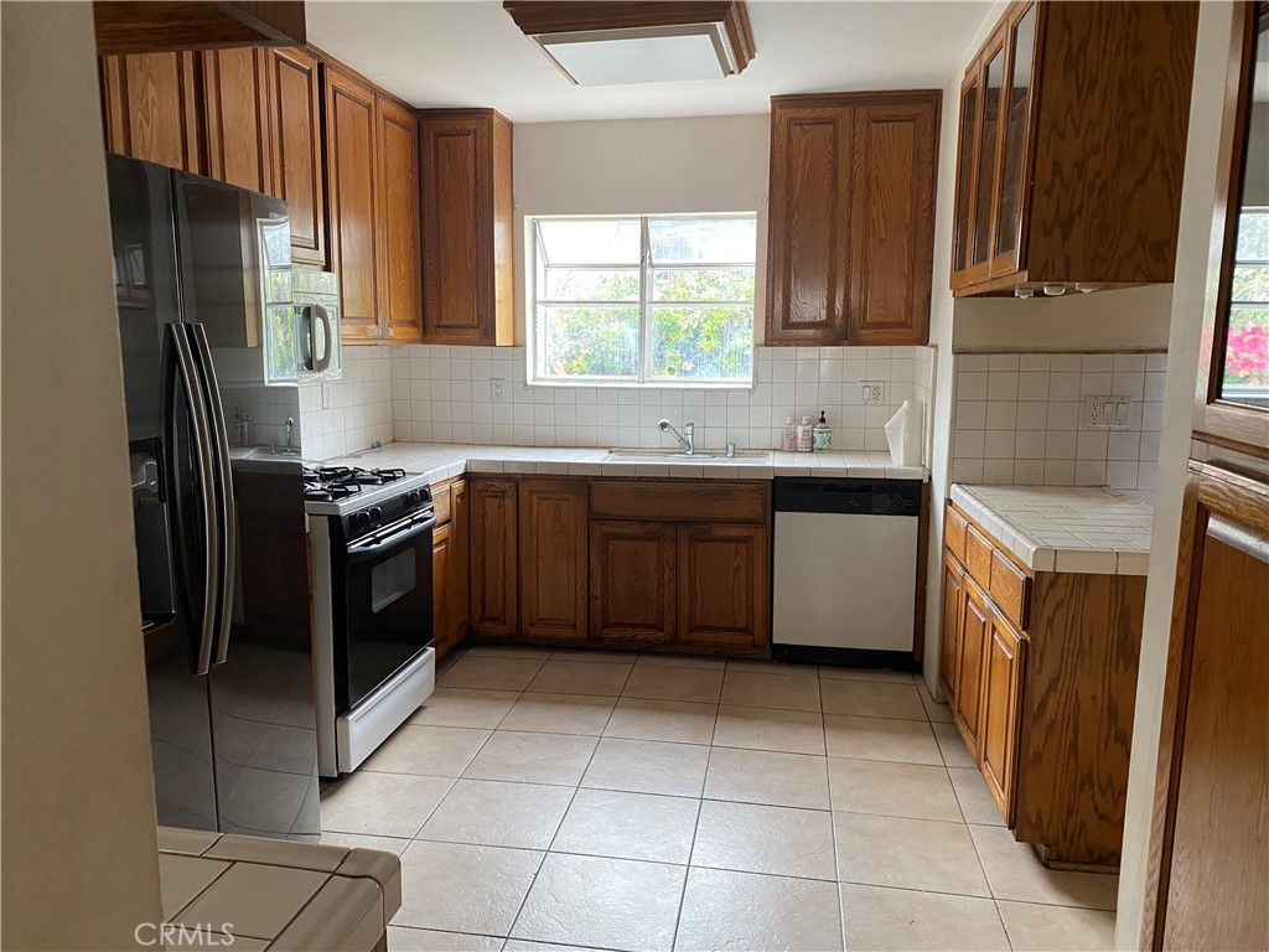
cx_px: 634
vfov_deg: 53.1
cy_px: 476
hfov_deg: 67.3
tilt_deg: -8.6
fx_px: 953
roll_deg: -0.5
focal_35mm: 26
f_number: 1.8
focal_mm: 4.25
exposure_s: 1/66
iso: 125
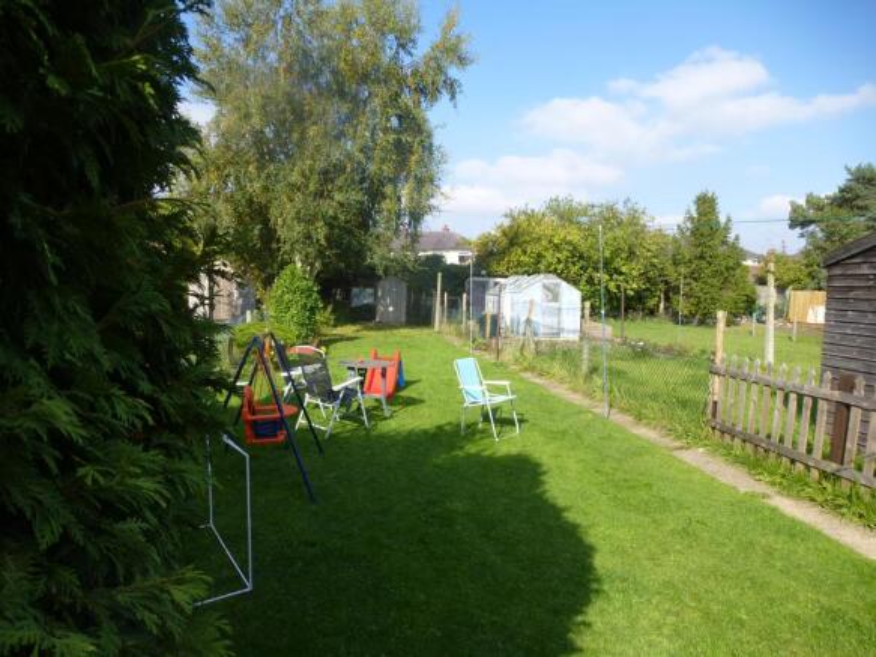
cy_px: 328
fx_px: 607
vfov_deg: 56.8
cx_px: 438
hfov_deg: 71.6
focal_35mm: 24
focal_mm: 4.3
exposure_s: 1/640
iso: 100
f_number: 3.3
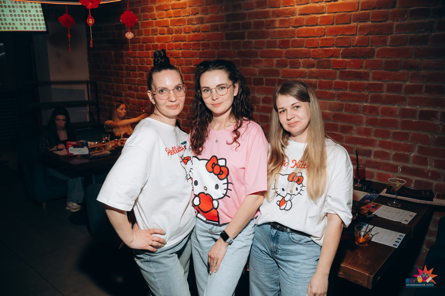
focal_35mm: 28
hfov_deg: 65.5
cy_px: 148
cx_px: 222
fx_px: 346
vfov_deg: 46.4
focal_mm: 28
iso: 400
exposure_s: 1/160
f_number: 3.5
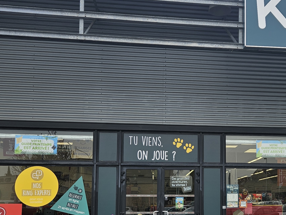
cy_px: 157
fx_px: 446
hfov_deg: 34.3
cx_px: 234
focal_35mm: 54
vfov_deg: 26.7
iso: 25
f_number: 1.8
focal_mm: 5.4
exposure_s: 1/773
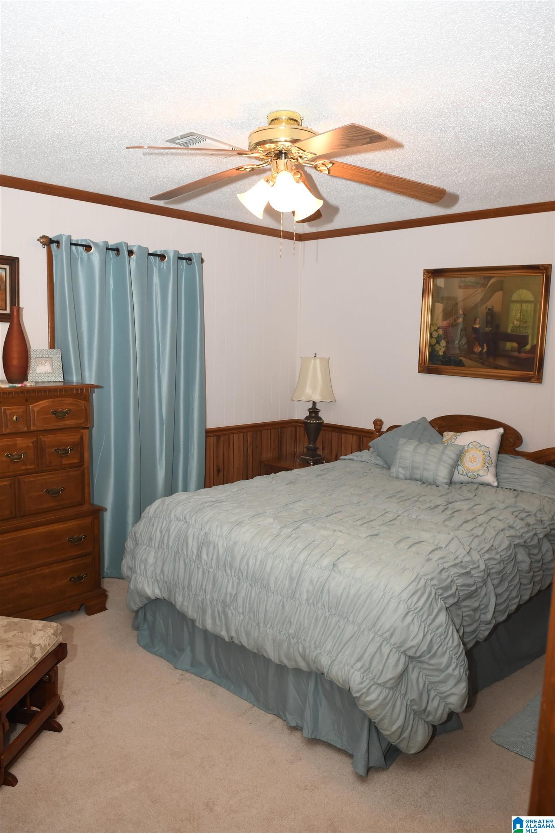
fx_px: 590
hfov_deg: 50.4
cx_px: 278
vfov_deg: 70.4
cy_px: 416
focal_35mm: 26
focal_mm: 17
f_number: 4.5
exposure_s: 1/60
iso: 400
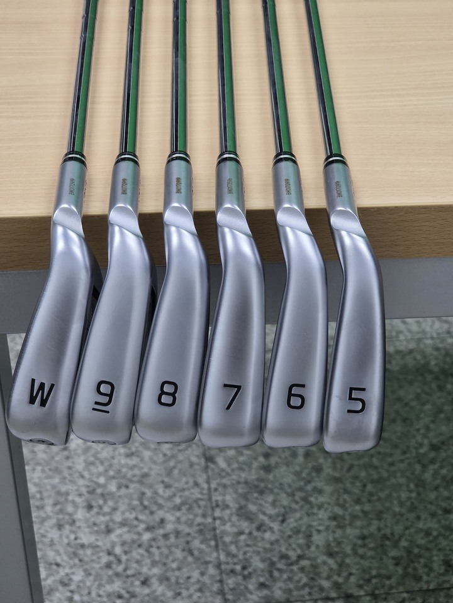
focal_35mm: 69
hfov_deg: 21.3
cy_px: 302
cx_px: 226
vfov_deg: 28.2
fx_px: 1204
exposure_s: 1/120
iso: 250
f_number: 2.4
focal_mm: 7.9
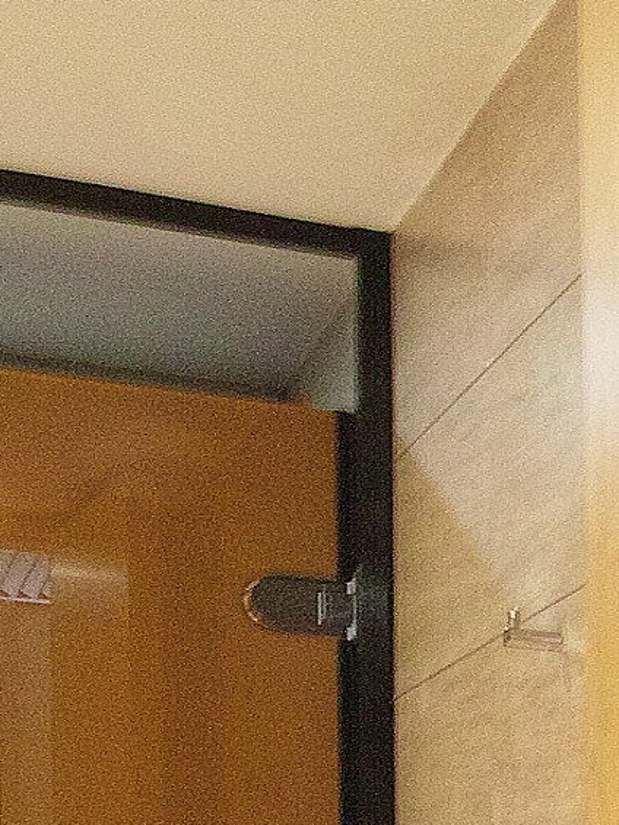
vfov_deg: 19.1
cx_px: 1872
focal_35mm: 96
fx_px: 2288
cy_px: 1034
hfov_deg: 10.6
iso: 100
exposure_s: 1/1.25
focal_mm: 8
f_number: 11
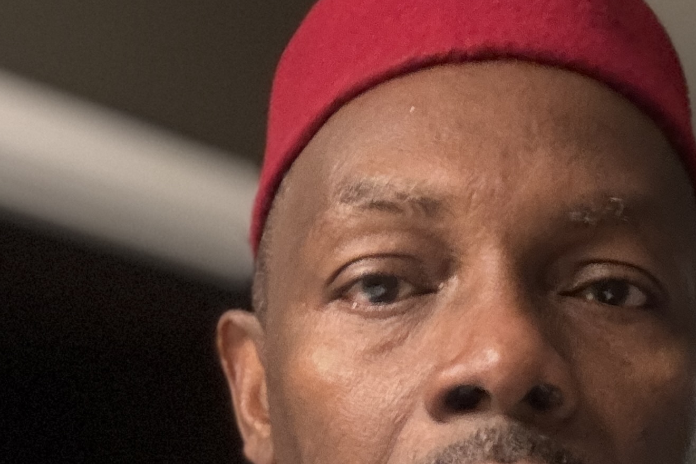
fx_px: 1411
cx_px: 552
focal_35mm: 73
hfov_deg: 27.2
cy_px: 452
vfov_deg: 18.2
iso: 640
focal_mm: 2.69
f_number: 1.9
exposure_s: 1/30
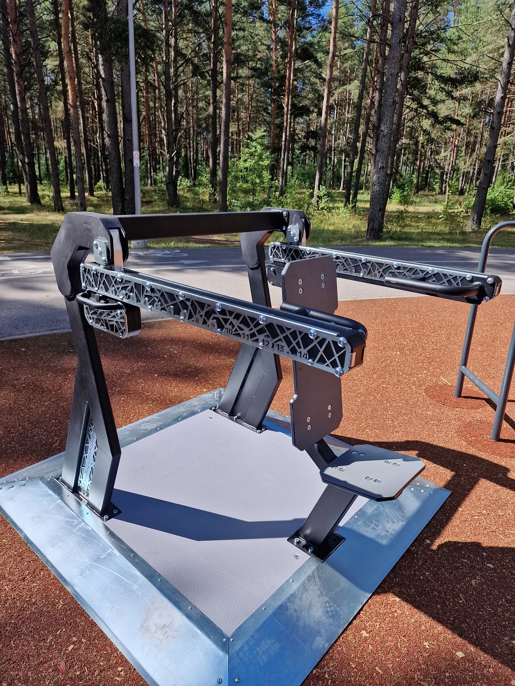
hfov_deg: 58.9
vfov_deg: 73.9
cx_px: 258
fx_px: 456
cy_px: 343
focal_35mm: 23
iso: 50
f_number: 1.8
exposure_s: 1/772
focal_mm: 6.4
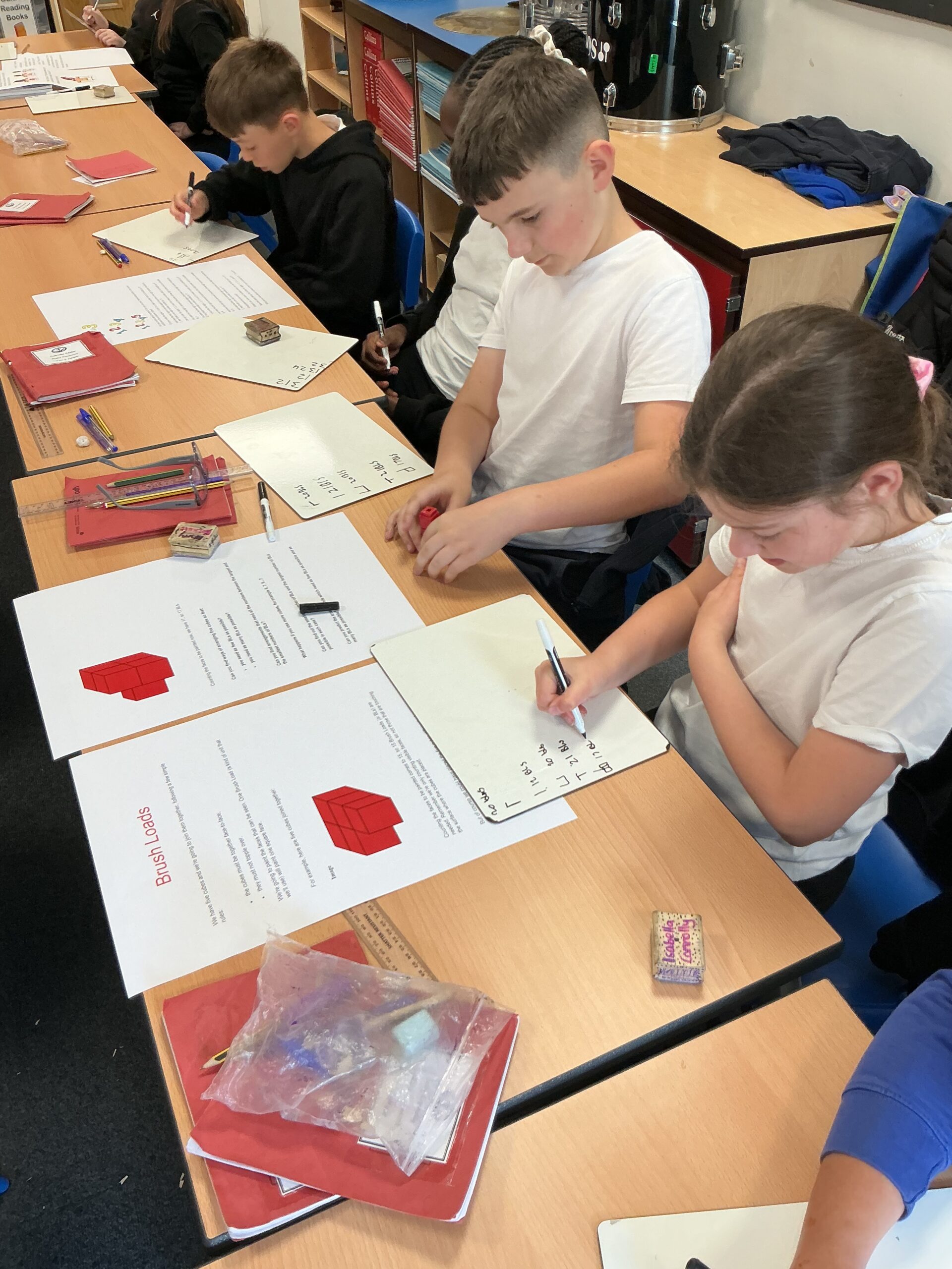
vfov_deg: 61.7
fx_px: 1063
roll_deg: +1.7
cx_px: 476
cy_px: 634
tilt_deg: -39.9
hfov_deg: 48.2
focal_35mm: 29
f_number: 1.8
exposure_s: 1/60
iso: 40
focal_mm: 3
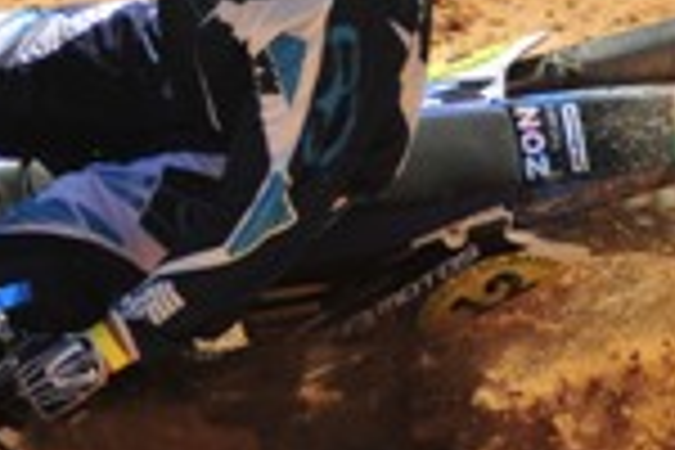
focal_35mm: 1218
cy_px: -54
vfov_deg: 1.1
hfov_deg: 1.7
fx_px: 22836
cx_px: 184
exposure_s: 1/1000
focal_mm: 270
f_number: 5.6
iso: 200
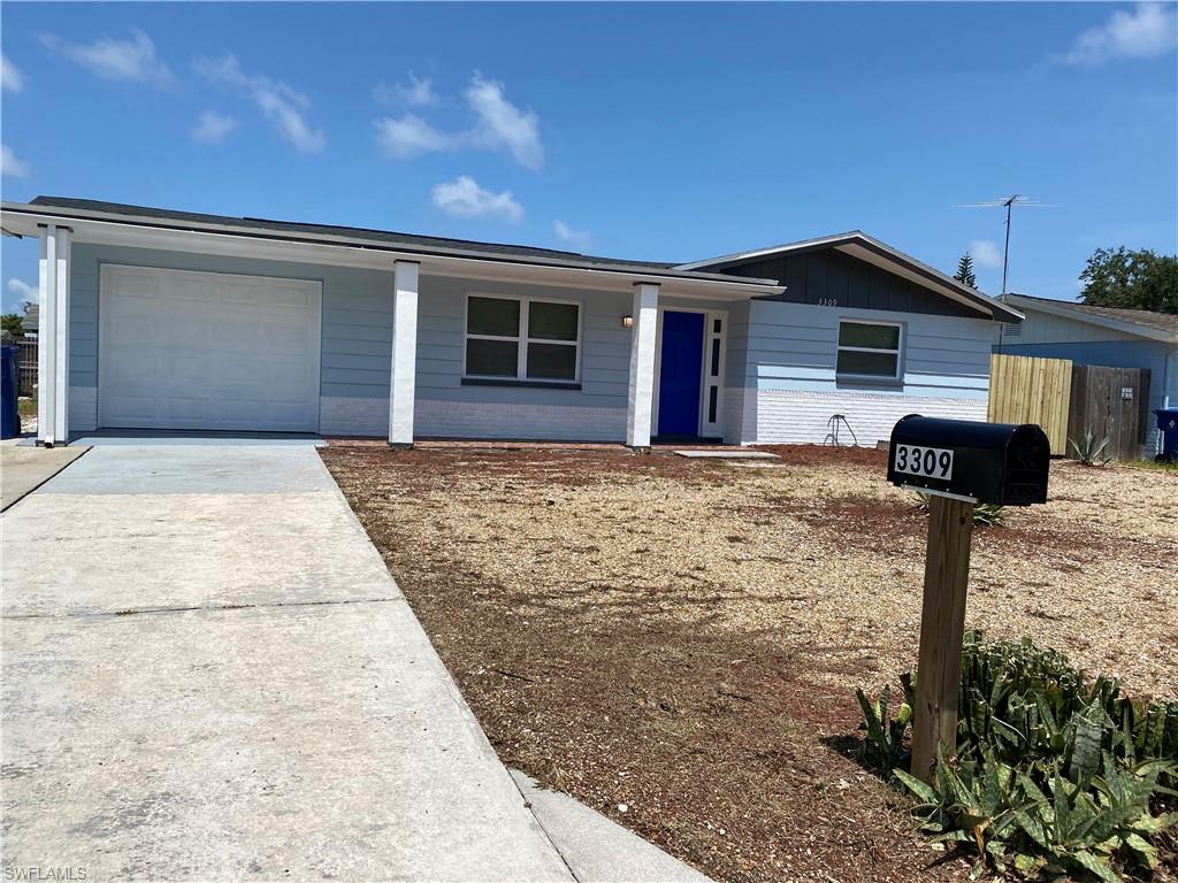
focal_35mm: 26
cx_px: 589
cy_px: 442
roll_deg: -3.3
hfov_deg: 67.3
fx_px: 885
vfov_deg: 53.1
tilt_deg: -2.7
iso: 32
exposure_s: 1/5495
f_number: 1.8
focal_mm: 4.25
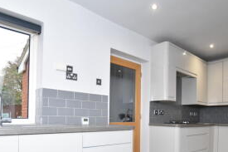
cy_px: 114
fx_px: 165
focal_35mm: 26
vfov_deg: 47.6
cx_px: 134
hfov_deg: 68.9
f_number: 3.5
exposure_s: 1/160
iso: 800
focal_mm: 10
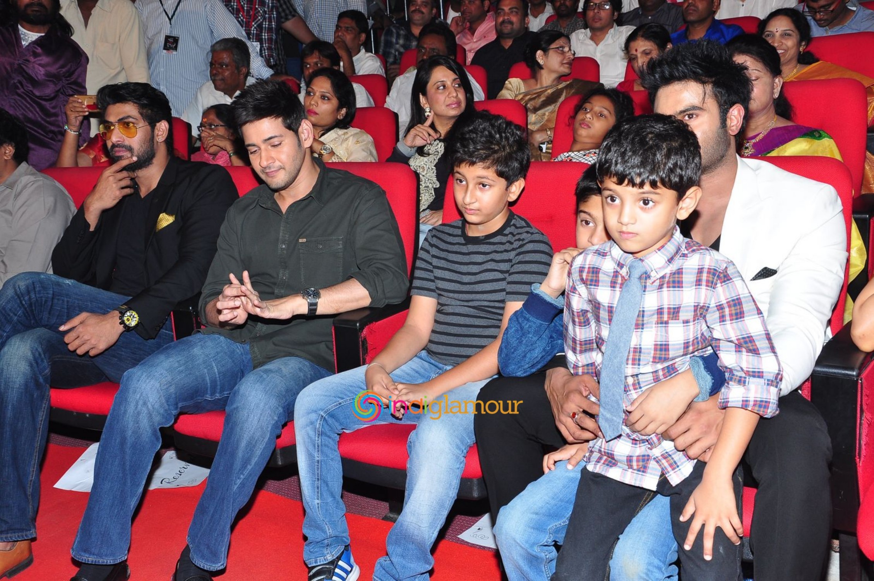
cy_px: 290
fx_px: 946
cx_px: 437
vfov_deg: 34.1
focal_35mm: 39
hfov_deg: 49.6
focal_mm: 26
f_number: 8
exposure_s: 1/125
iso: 400
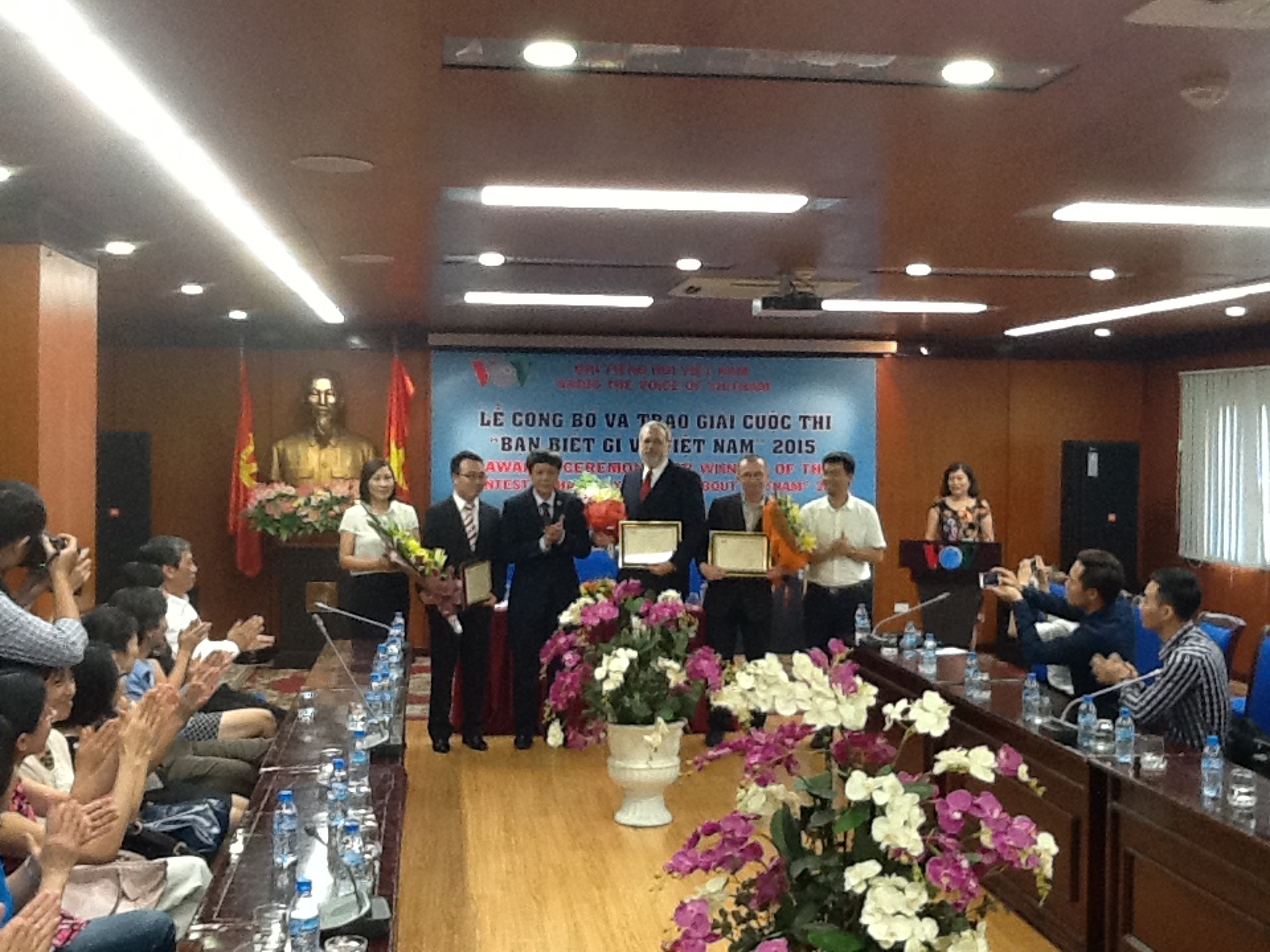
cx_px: 635
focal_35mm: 44
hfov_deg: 42.9
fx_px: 1614
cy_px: 476
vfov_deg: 32.9
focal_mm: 2.03
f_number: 2.4
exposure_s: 1/30
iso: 125
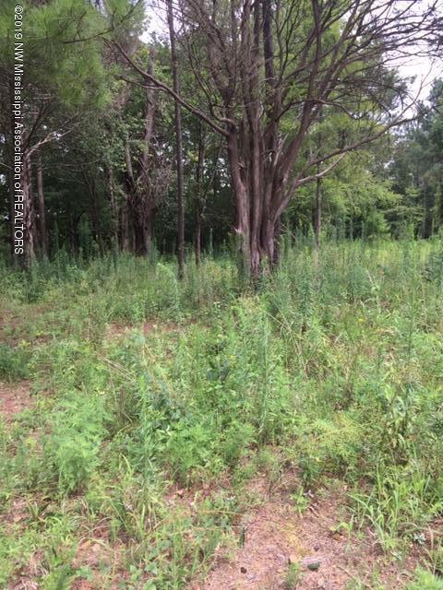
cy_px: 295
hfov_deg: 48.2
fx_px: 495
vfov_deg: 61.7
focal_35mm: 29
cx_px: 222
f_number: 2.2
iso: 32
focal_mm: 4.15
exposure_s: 1/335
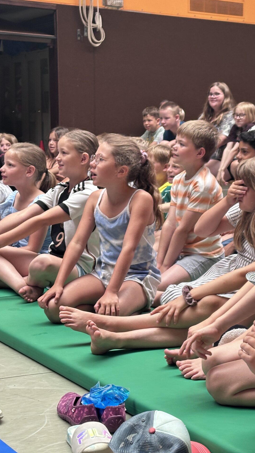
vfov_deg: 30.1
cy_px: 226
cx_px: 226
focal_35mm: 70
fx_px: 841
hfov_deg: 17.0
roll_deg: -0.3
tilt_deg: -6.7
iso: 100
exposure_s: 1/60
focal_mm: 6.86
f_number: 1.78
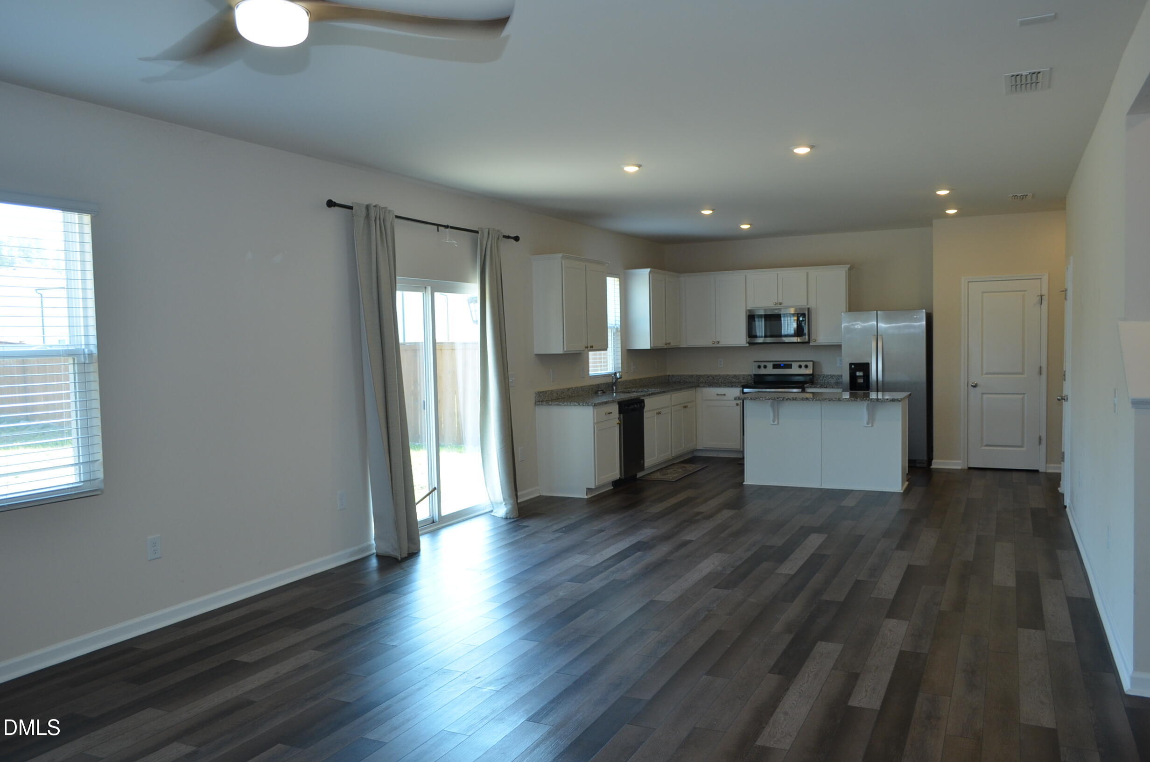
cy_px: 381
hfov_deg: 67.5
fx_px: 861
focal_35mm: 27
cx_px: 575
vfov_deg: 47.7
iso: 400
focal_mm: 18
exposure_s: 1/100
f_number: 5
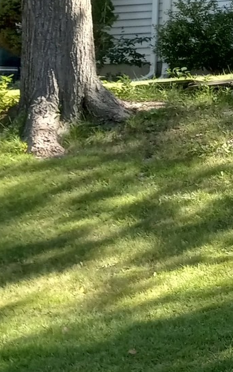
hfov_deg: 9.5
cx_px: 584
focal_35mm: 121
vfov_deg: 16.1
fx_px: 1228
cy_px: -150
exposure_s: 1/368
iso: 40
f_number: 1.8
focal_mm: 3.94
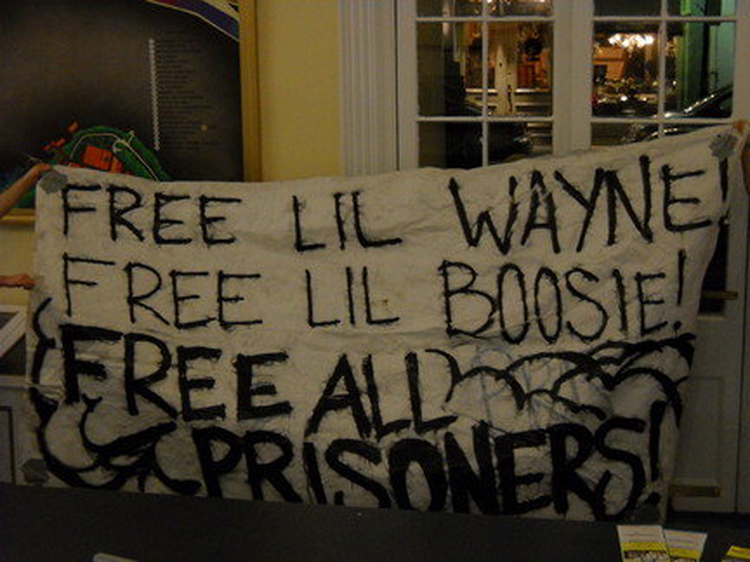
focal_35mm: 65
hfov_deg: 29.8
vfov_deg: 22.6
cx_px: 375
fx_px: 1408
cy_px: 281
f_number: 4
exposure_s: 1/15
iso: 400
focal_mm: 10.84
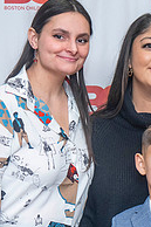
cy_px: 173
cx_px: 38
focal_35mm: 128
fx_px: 807
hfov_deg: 10.7
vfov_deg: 15.9
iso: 1000
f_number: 2.8
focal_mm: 35
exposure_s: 1/200
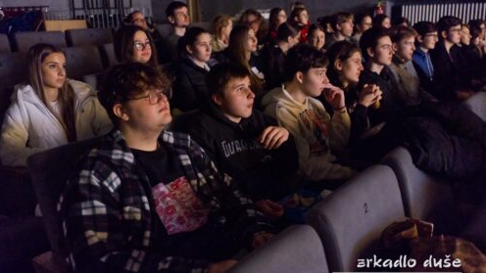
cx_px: 242
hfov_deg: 54.0
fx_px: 477
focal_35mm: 37
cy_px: 129
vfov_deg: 32.0
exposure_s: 1/10
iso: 12800
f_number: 2
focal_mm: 23
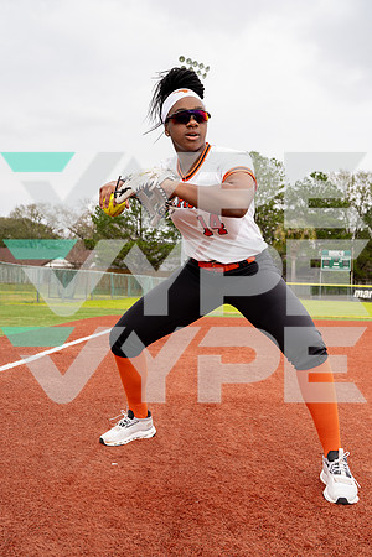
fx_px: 542
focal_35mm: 35
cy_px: 278
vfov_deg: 54.4
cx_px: 186
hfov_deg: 37.9
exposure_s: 1/250
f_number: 5
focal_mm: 35
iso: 64
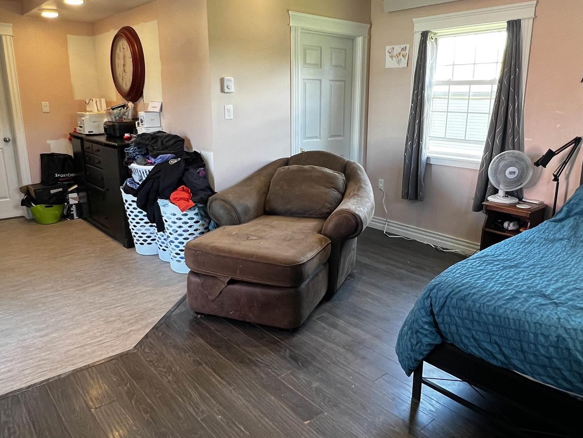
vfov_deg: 54.9
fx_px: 421
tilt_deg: -14.4
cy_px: 210
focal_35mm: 25
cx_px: 316
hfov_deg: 69.3
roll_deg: -0.6
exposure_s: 1/60
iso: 160
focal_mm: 1.57
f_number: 1.8
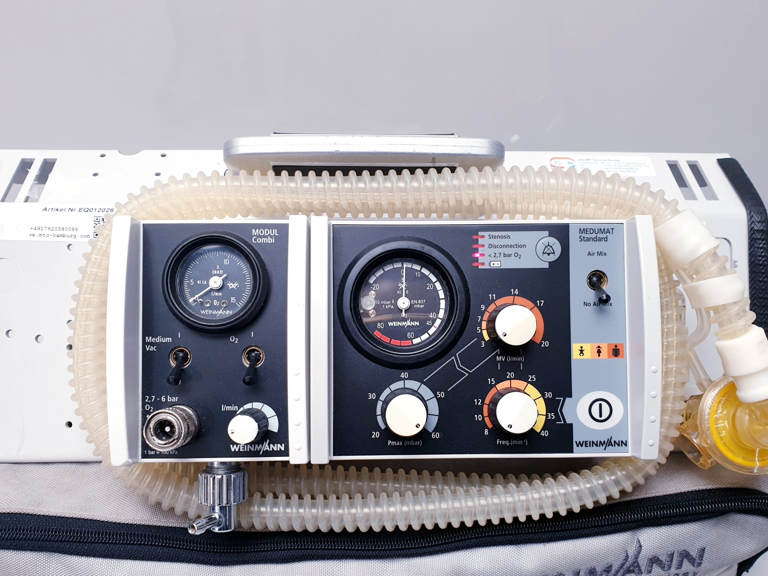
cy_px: 315
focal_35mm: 29
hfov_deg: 61.6
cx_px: 400
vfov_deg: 48.2
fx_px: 643
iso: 64
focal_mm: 4.3
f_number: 2.4
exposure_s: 1/50
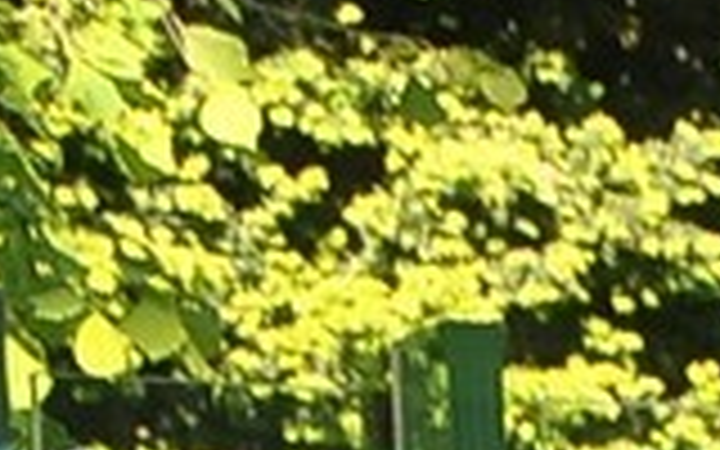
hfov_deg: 3.9
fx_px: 10047
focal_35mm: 512
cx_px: 2794
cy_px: 1768
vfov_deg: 2.5
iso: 800
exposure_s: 1/250
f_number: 11
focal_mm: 42
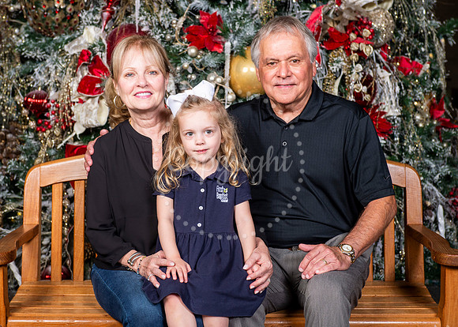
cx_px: 214
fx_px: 909
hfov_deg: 28.3
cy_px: 163
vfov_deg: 20.4
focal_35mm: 70
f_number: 8
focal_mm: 65
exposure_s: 1/125
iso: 160
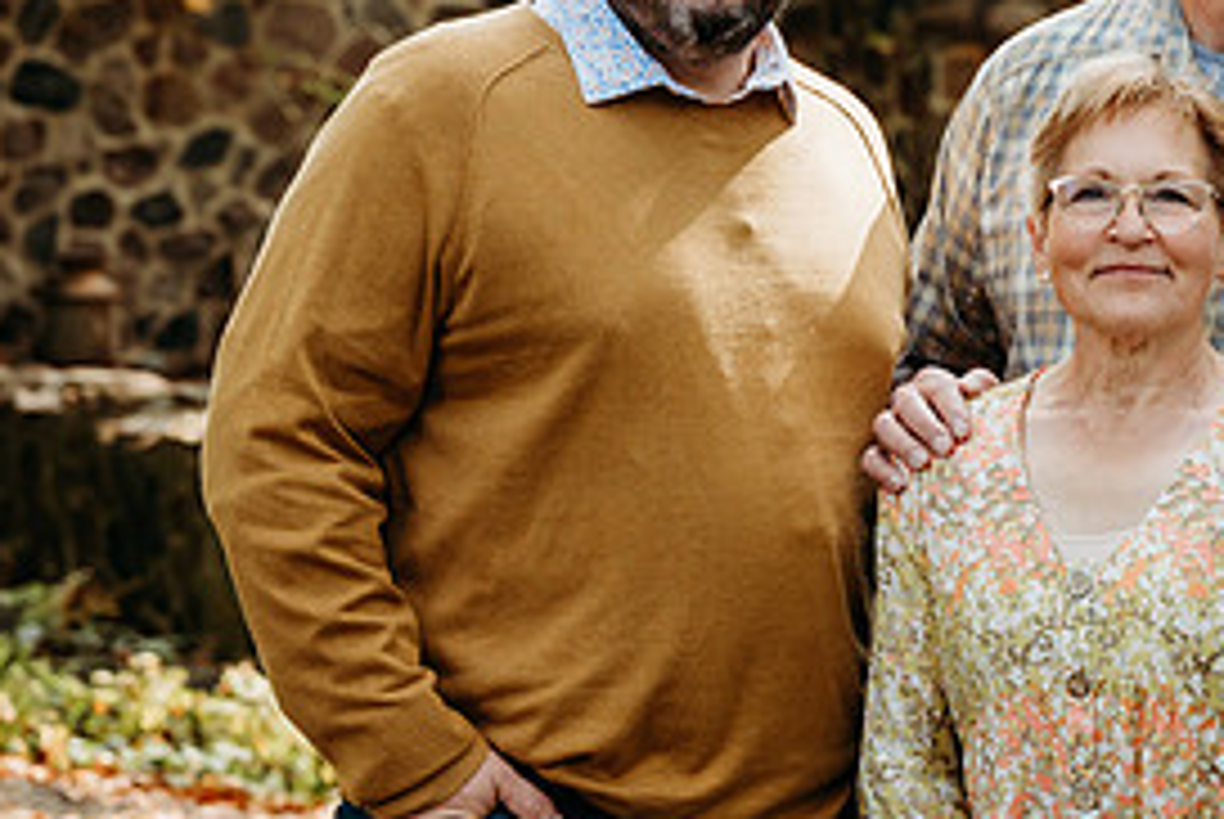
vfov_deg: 9.4
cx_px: 1112
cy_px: 385
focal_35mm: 147
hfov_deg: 13.8
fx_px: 5003
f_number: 4.5
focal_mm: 65
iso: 500
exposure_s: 1/250
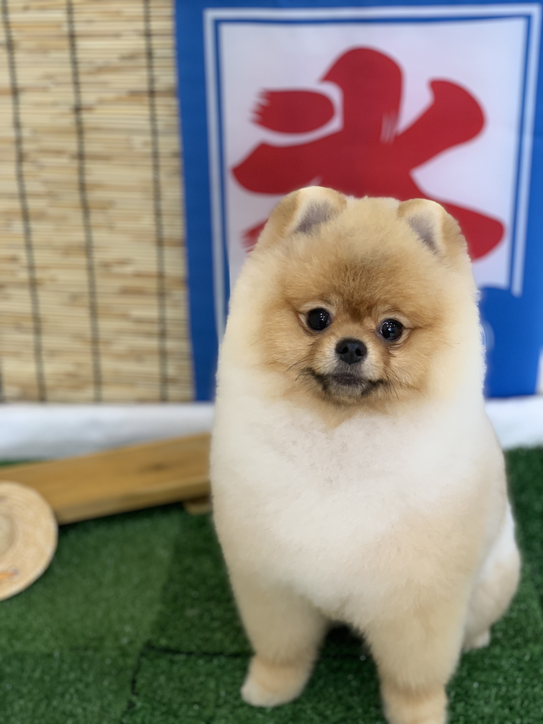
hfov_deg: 28.0
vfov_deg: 36.8
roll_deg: +1.9
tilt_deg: -23.8
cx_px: 272
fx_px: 1088
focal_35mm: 52
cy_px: 362
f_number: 2.4
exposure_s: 1/60
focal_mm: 6
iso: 64
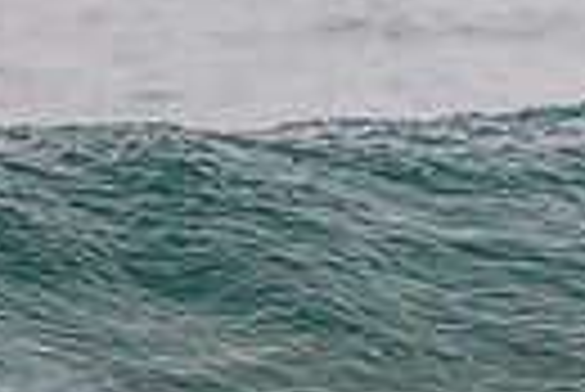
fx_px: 40003
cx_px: 1338
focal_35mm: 2459
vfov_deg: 0.6
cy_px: 240
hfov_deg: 0.8
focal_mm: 400
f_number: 5.6
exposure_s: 1/2000
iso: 360
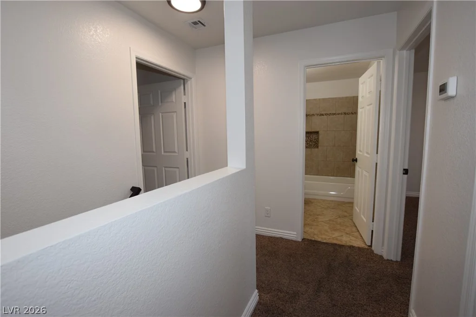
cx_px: 238
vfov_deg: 77.3
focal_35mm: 15
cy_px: 158
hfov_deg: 100.4
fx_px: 198
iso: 800
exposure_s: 1/100
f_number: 5
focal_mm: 10
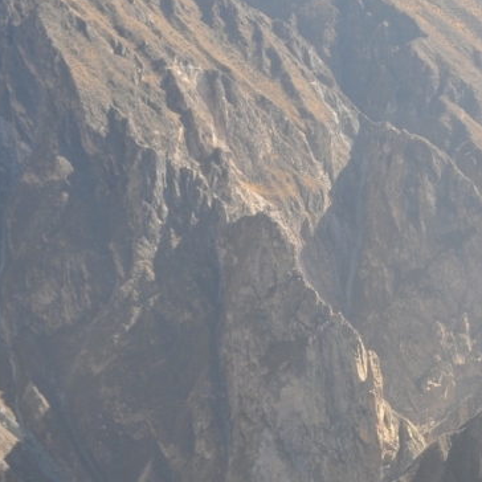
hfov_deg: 18.3
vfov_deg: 18.7
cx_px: 462
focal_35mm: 93
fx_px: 1465
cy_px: 233
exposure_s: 1/250
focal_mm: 26
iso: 200
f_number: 8
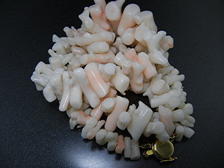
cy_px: 84
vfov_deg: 46.8
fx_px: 194
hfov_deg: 60.0
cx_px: 112
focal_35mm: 30
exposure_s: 1/30
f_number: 7
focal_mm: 5.4
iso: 211
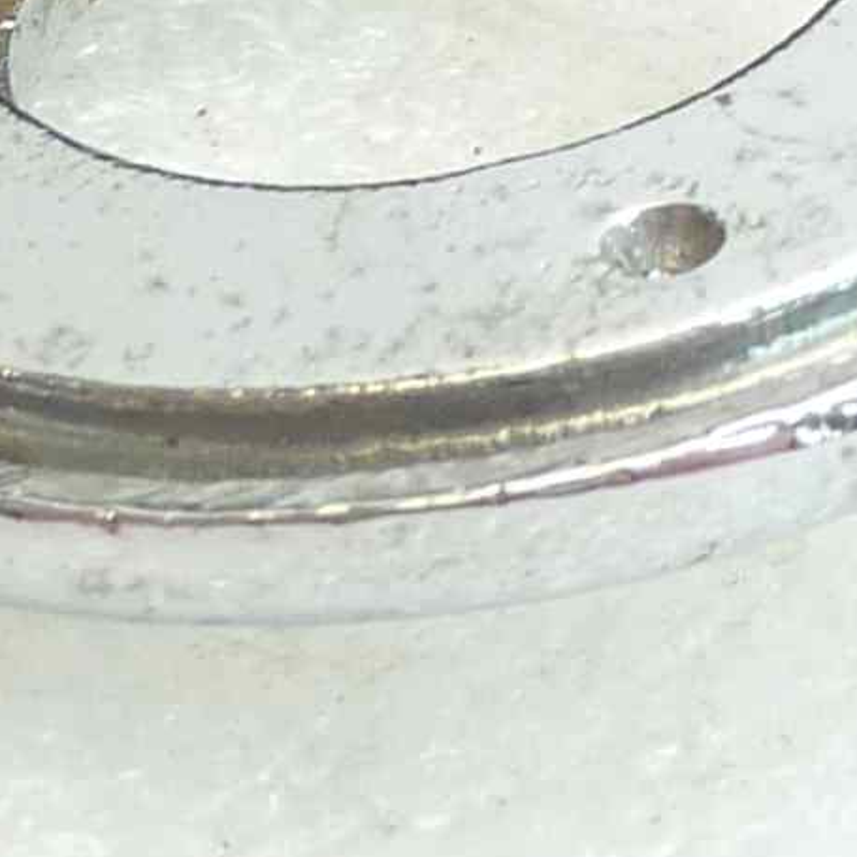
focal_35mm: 189
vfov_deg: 9.2
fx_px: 5294
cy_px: -109
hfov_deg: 9.2
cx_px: 224
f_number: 3.3
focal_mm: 4.4
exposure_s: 1/13
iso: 80
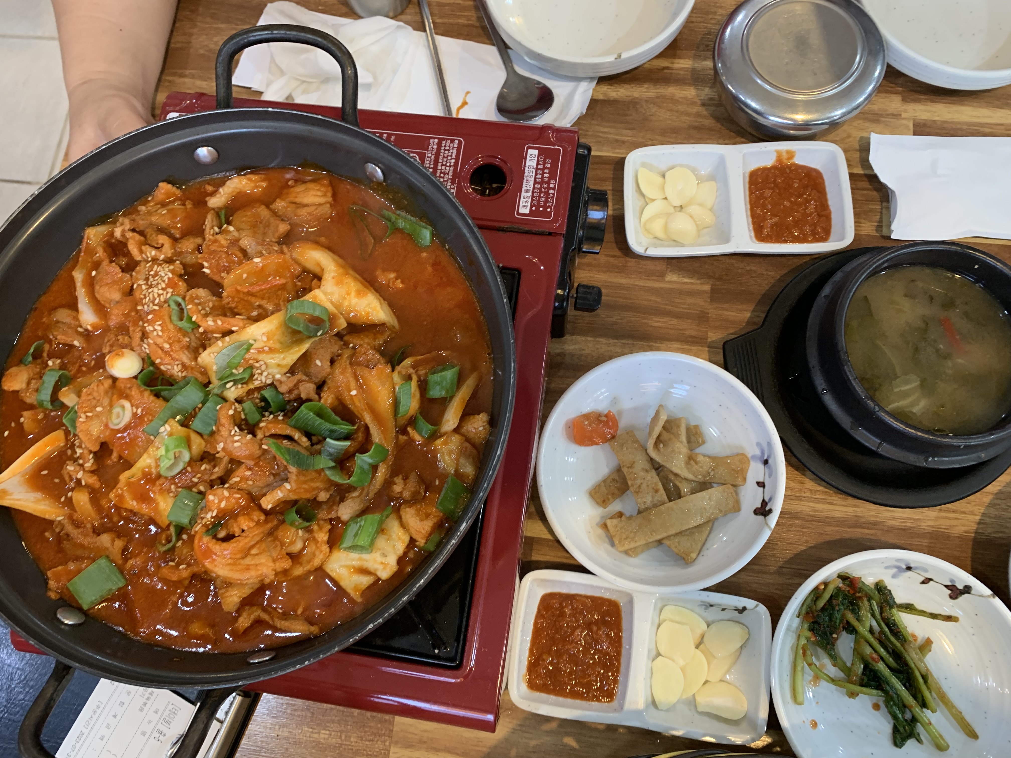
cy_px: 379
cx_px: 506
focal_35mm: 26
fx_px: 759
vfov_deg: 53.1
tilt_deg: -73.7
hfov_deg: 67.3
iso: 160
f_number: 1.8
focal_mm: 4.25
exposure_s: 1/60
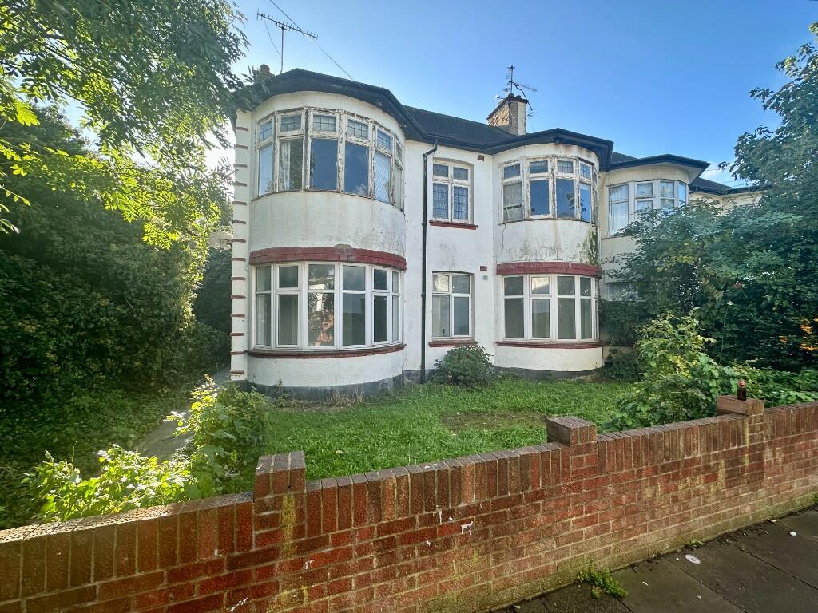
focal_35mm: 14
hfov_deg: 102.1
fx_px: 331
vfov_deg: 85.7
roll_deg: +1.2
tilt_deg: +1.4
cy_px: 306
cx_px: 409
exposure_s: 1/346
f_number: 2.2
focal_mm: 2.22
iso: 40
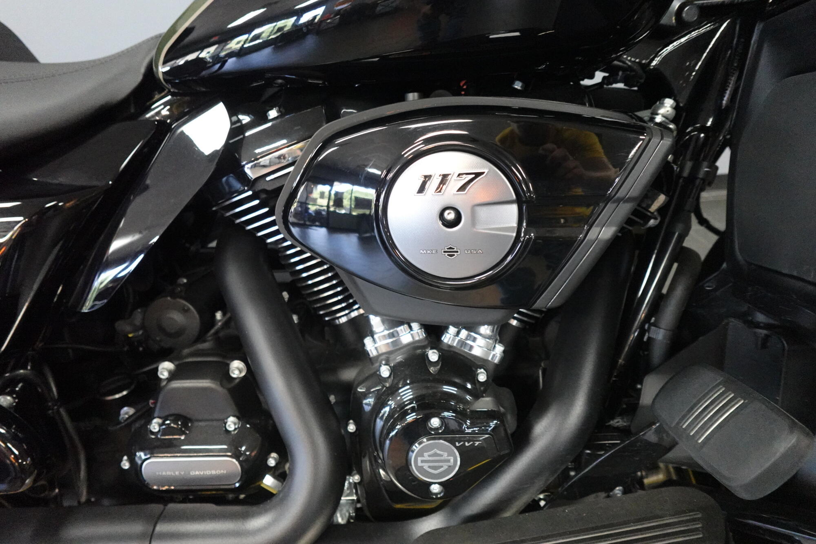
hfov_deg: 84.0
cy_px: 272
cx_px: 408
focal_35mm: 20
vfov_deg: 61.9
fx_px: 453
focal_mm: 7.6
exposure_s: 1/200
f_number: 2
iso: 3200
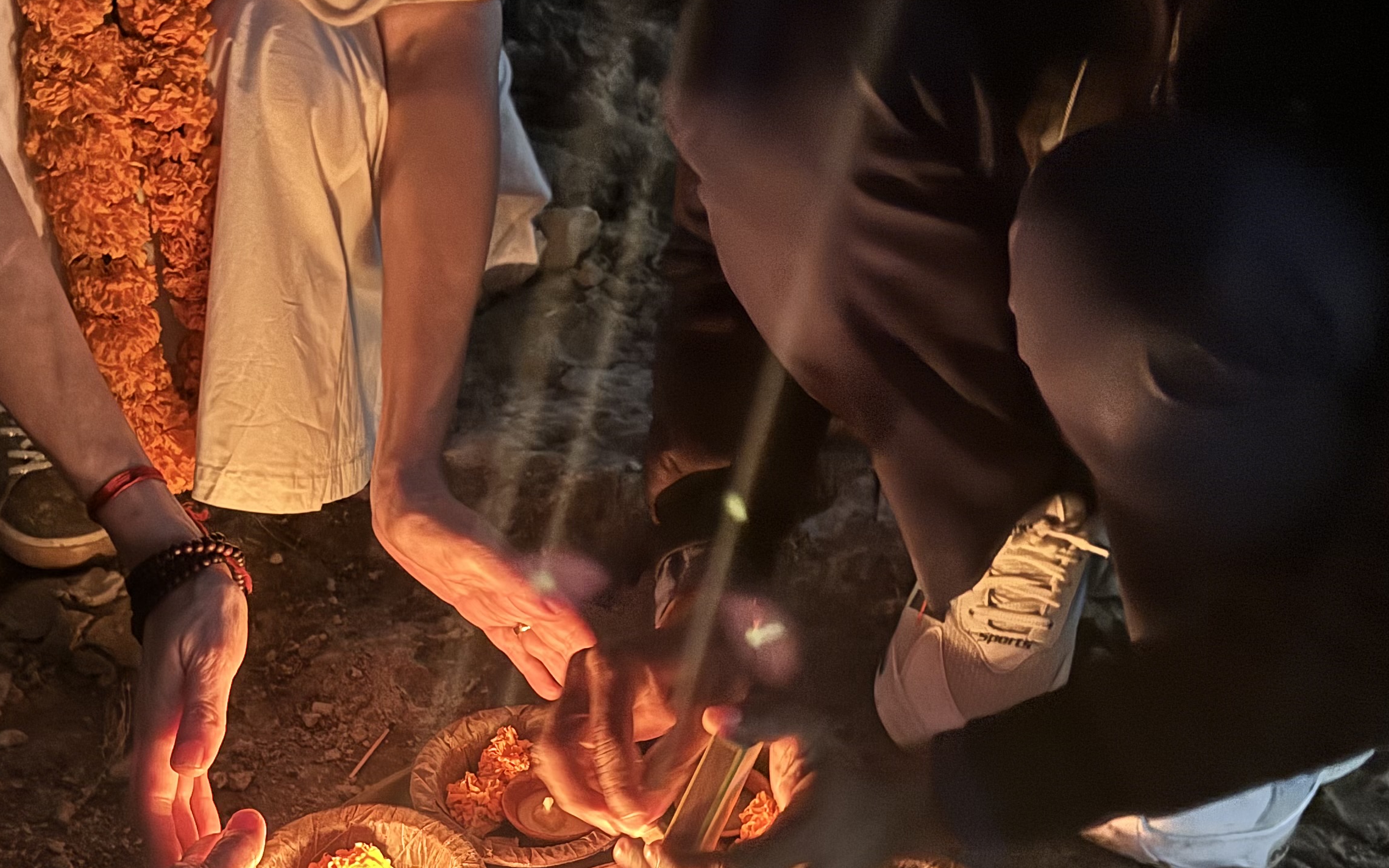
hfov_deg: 44.2
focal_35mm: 45
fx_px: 1704
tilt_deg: -36.7
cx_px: 564
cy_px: 777
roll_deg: +3.5
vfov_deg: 27.6
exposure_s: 1/27
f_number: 1.78
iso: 2000
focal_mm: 6.76
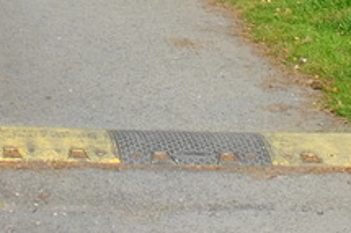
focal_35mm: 197
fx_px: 1919
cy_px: -390
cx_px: -127
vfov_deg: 6.5
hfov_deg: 10.2
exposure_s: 1/250
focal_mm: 22
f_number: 10
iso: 110
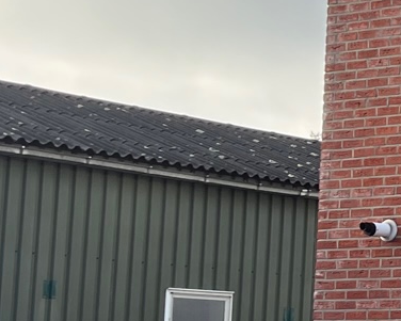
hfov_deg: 12.7
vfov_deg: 11.4
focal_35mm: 136
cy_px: 178
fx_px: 1614
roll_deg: -1.4
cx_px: 749
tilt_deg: +6.4
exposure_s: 1/1326
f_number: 1.5
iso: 50
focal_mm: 5.7
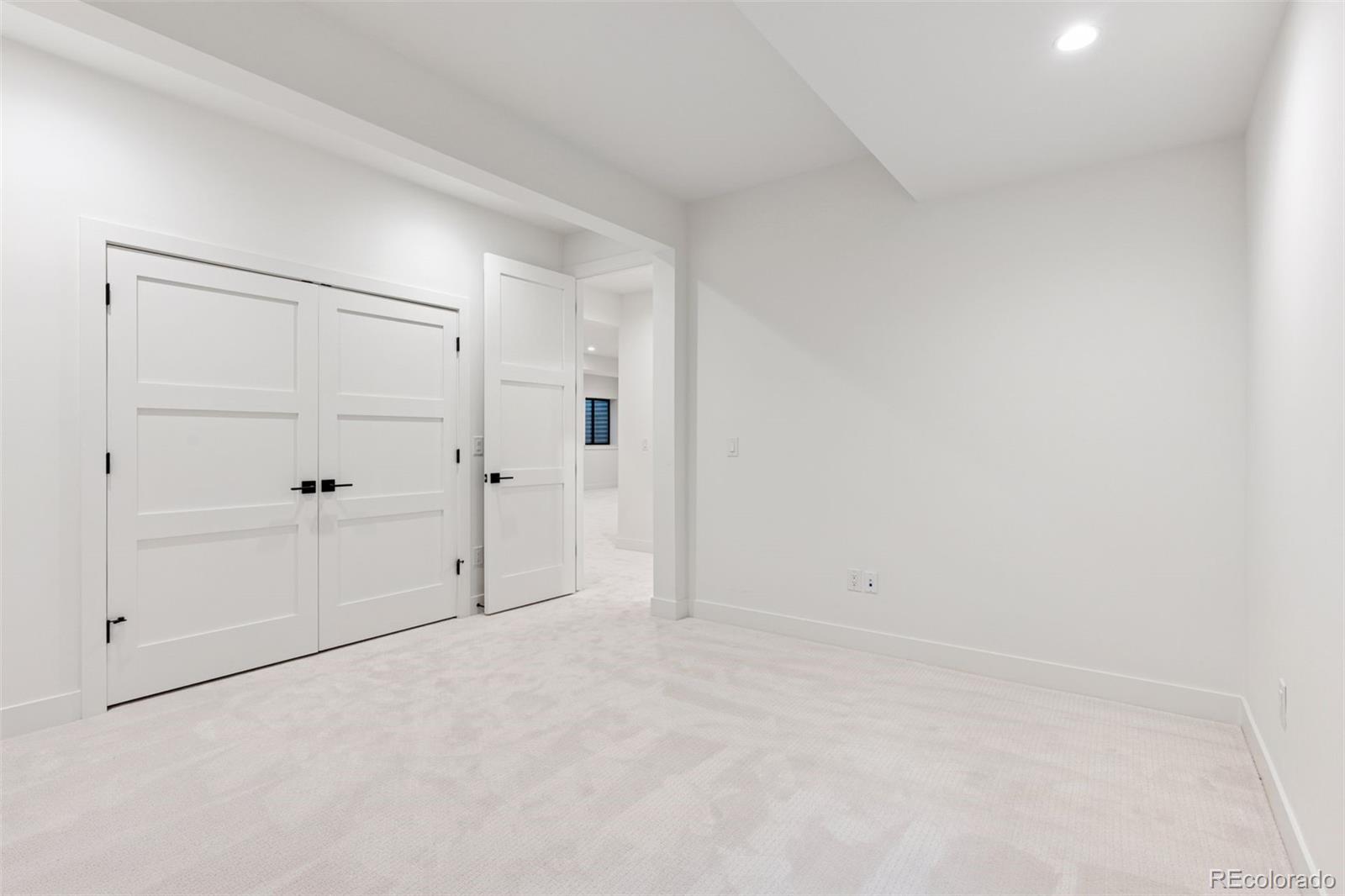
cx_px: 672
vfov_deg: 70.4
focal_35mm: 17
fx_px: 635
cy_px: 448
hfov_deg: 93.3
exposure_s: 1/13
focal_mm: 17
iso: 400
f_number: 9
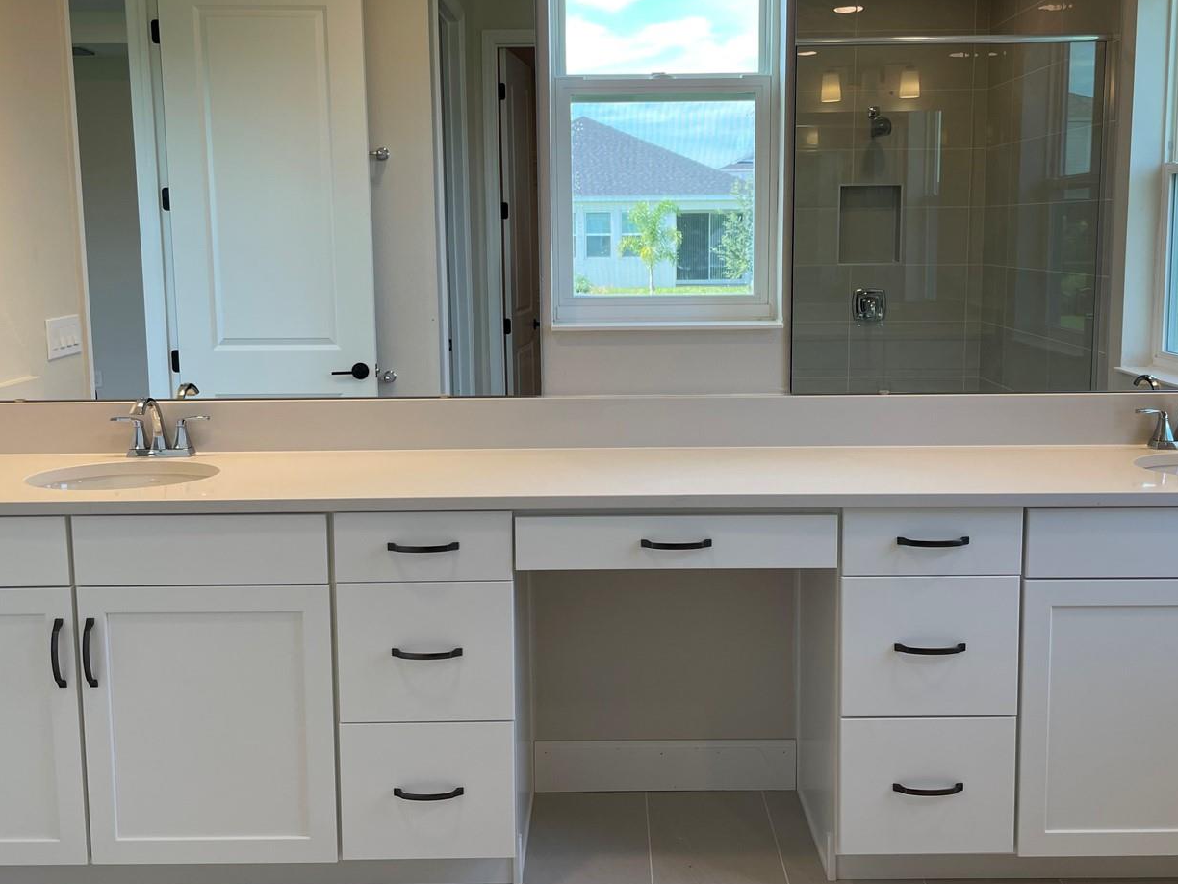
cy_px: 382
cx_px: 629
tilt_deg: -6.5
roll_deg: +0.5
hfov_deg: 53.9
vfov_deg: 41.7
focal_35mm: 34
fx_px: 1157
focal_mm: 4.2
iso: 32
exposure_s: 1/139
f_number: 1.6
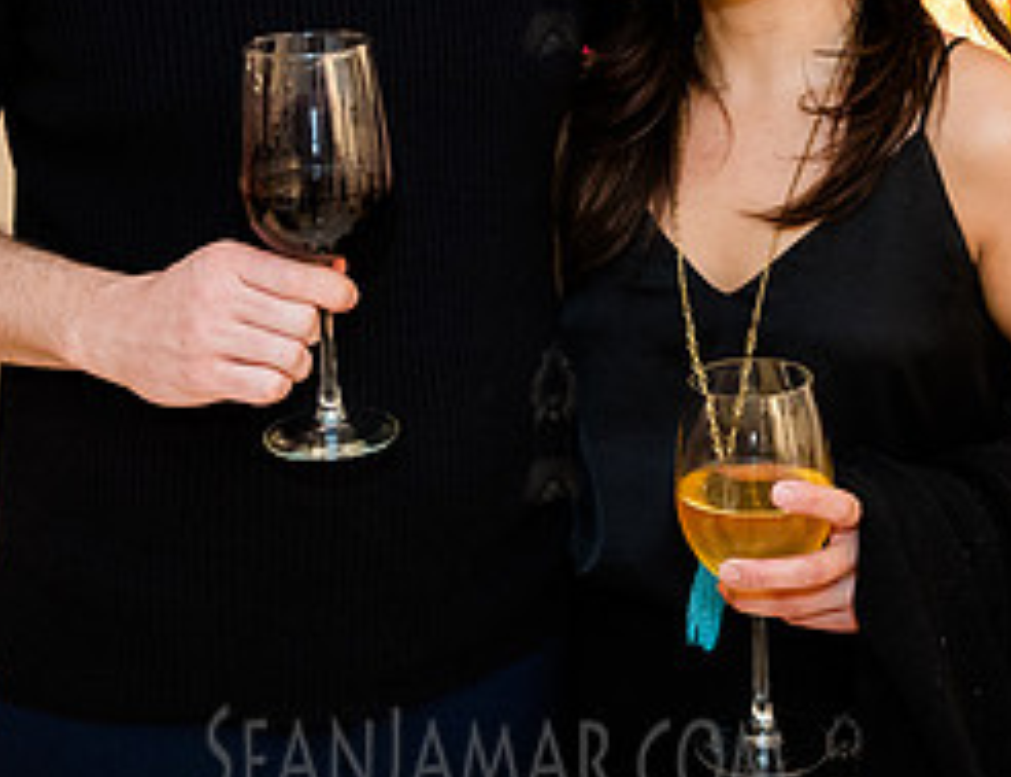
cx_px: 640
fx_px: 2004
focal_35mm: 68
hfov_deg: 28.2
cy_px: 49
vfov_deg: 21.4
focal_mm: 24
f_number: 4
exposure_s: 1/160
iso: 1600
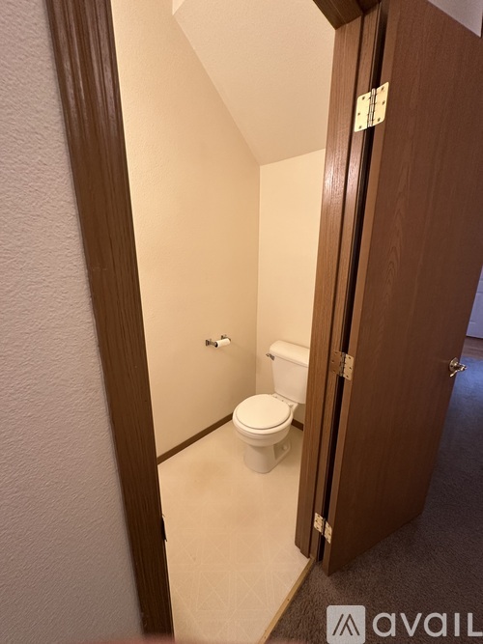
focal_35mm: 14
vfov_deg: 102.1
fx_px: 261
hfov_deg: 85.7
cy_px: 322
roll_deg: +0.1
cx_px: 242
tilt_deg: -13.2
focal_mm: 2.22
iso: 250
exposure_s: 1/60
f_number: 2.2
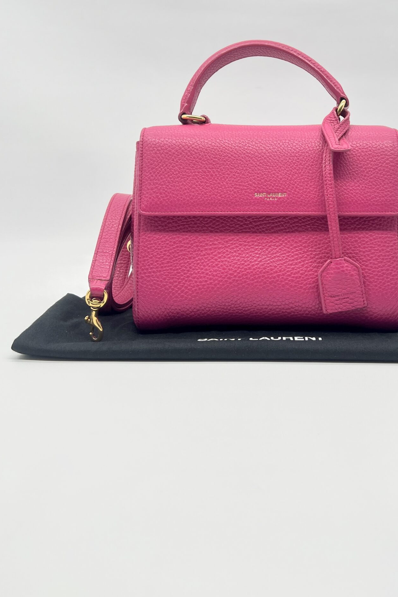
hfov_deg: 35.6
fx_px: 614
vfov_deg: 50.9
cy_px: 199
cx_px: 267
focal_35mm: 37
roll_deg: -0.3
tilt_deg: -5.1
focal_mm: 5.7
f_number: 1.5
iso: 32
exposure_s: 1/134
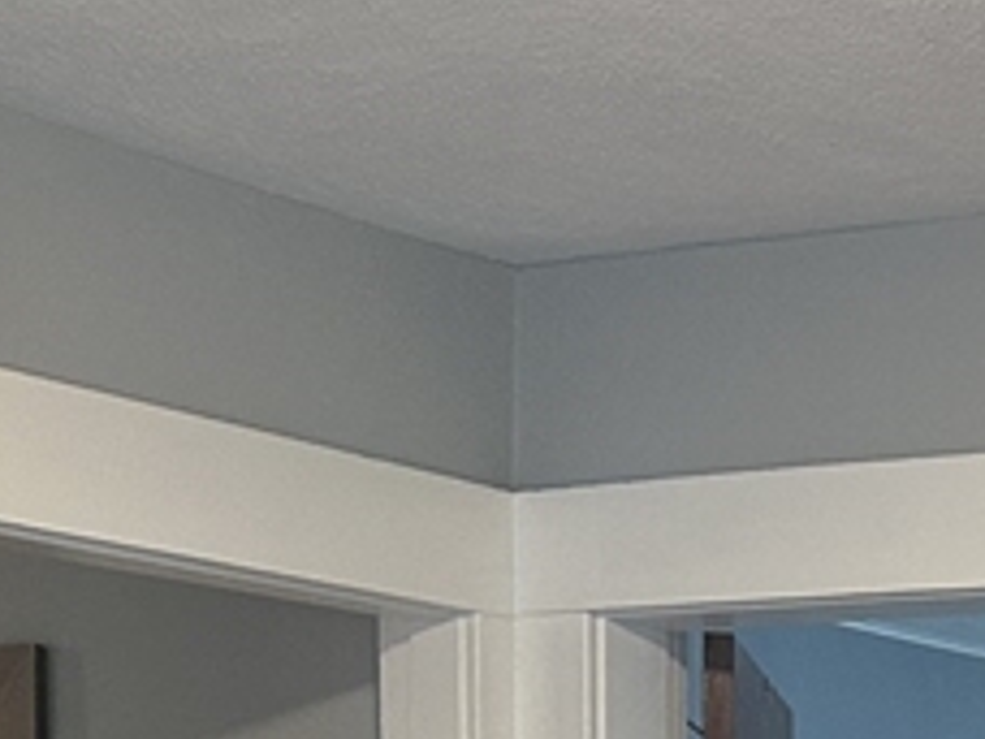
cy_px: 1128
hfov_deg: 15.5
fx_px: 3073
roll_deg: -0.1
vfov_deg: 12.9
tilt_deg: +0.0
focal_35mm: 108
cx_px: 1806
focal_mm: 6.86
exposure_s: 1/60
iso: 320
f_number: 1.78
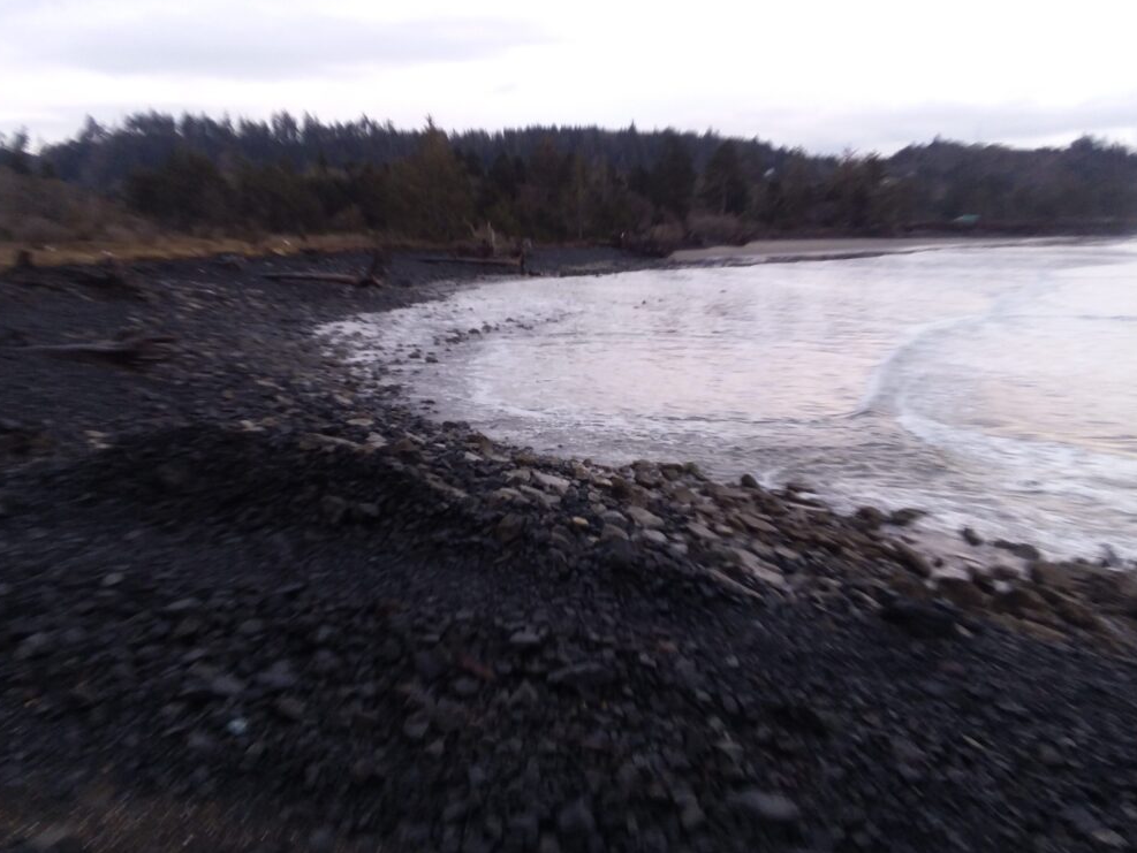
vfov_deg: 49.8
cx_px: 558
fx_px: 920
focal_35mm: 28
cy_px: 432
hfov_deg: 63.4
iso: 64
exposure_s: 1/60
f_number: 1.9
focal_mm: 2.91
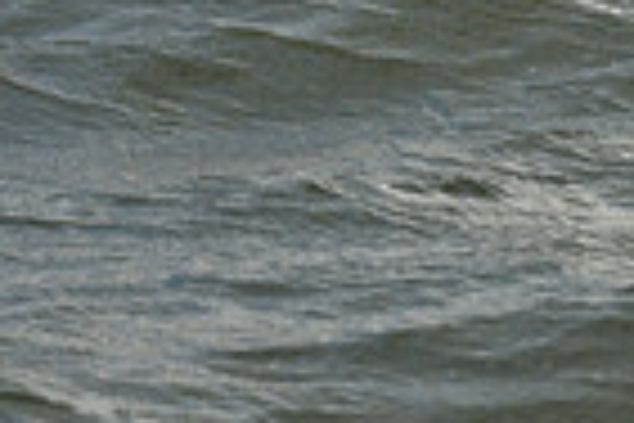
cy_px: -788
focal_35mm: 403
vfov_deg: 3.3
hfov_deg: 5.1
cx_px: 169
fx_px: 7097
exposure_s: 1/800
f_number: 9
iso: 250
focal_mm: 98
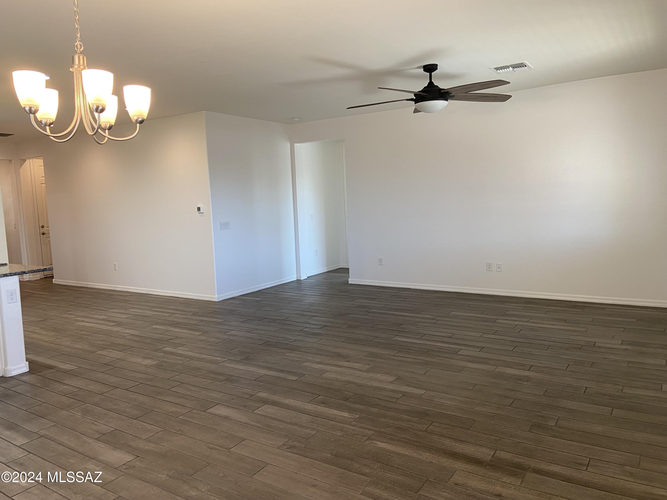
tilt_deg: -5.3
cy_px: 250
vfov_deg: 53.1
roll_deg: +2.6
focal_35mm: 26
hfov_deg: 67.3
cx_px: 334
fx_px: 501
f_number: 1.8
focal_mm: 4.25
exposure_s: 1/60
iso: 80
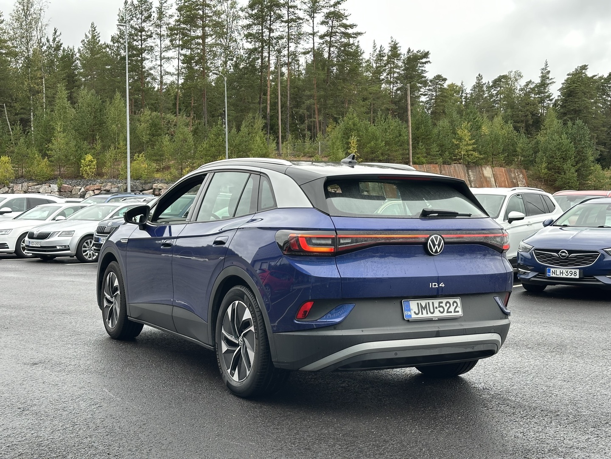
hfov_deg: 39.7
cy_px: 230
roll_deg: +0.2
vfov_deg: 30.3
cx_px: 306
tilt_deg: -2.4
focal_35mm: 48
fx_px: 847
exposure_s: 1/172
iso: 80
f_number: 1.78
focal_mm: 6.86
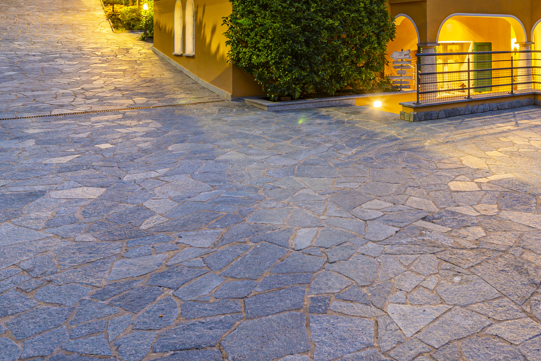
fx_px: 481
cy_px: 33
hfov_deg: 56.0
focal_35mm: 32
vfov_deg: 38.2
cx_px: 402
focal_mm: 14
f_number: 9
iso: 100
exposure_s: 10
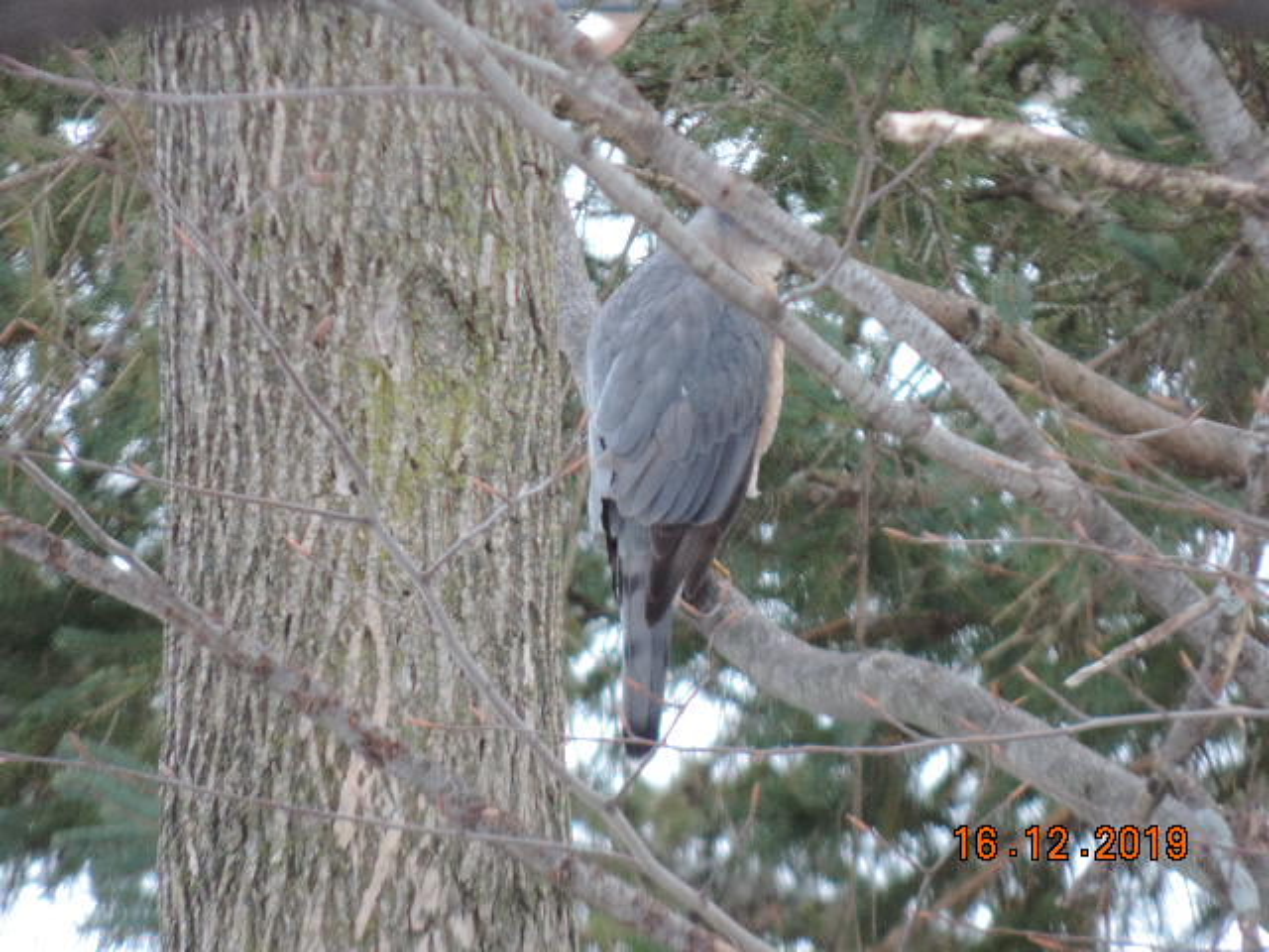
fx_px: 36659
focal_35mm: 1000
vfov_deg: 1.5
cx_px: 634
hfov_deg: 2.0
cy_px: 476
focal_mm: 180
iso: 400
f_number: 5.9
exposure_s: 1/125
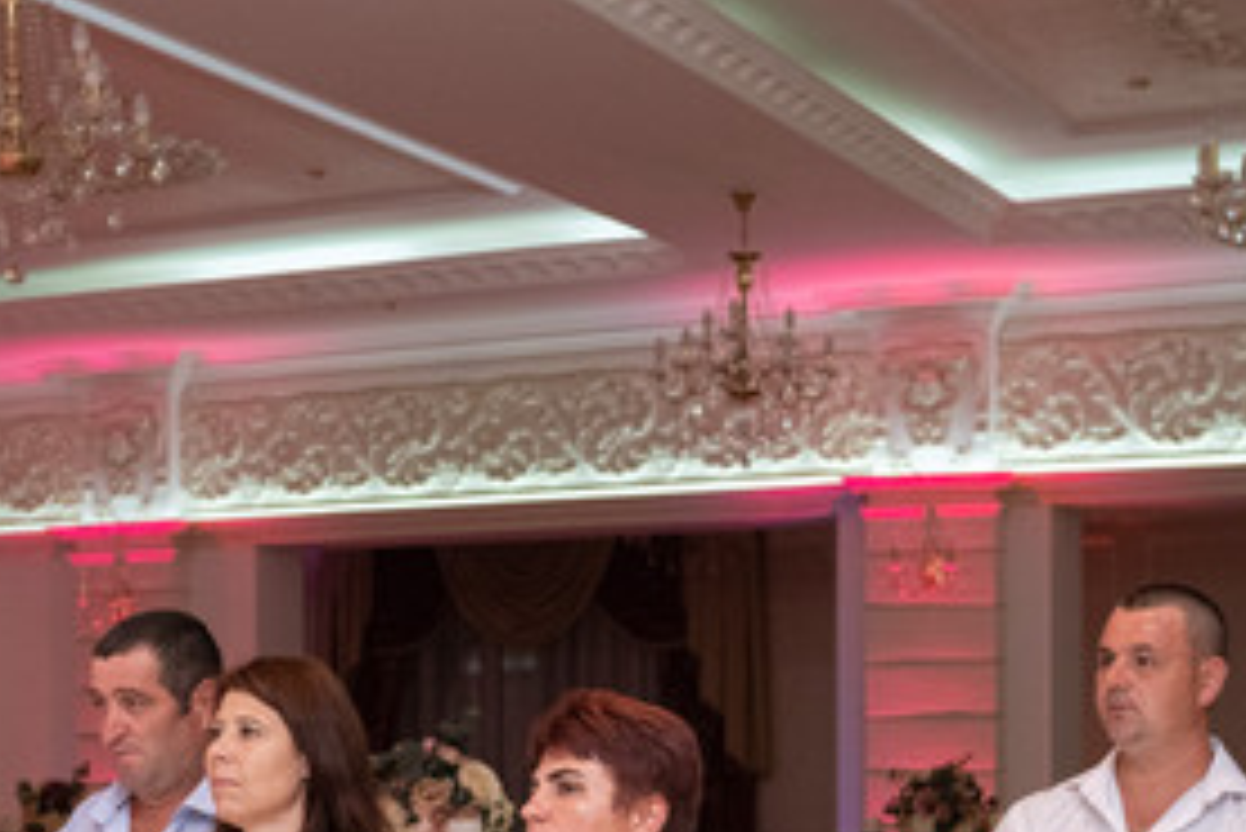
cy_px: 956
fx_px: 2805
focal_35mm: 81
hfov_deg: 25.0
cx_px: 576
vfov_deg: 16.3
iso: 1000
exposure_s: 1/125
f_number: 2.8
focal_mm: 23
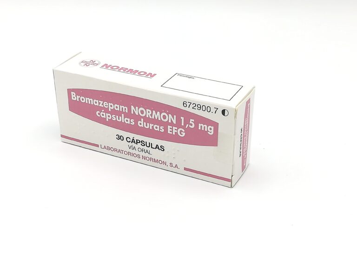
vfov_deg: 26.1
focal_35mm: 56
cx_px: 178
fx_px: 578
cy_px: 134
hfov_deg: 34.3
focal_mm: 3.83
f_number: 2.2
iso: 50
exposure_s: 1/407
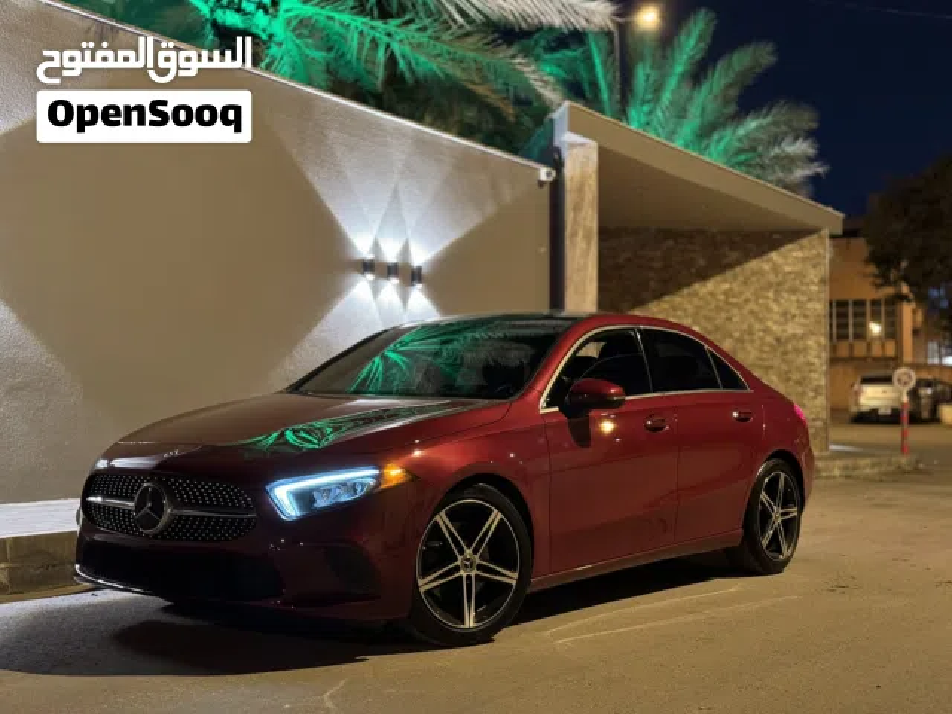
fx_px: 1320
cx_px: 476
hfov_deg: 39.7
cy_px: 357
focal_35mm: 48
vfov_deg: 30.3
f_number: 1.78
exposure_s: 1/20
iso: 640
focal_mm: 6.76
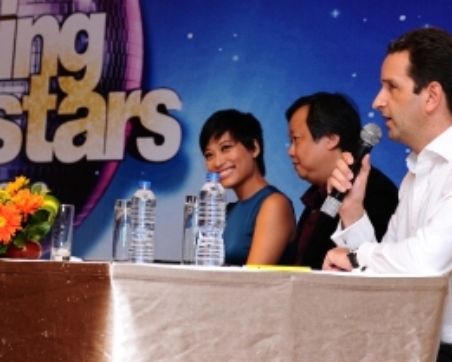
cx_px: 298
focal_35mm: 108
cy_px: 61
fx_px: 1445
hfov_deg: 17.7
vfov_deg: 14.2
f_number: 3.5
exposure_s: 1/200
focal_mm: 50
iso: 800
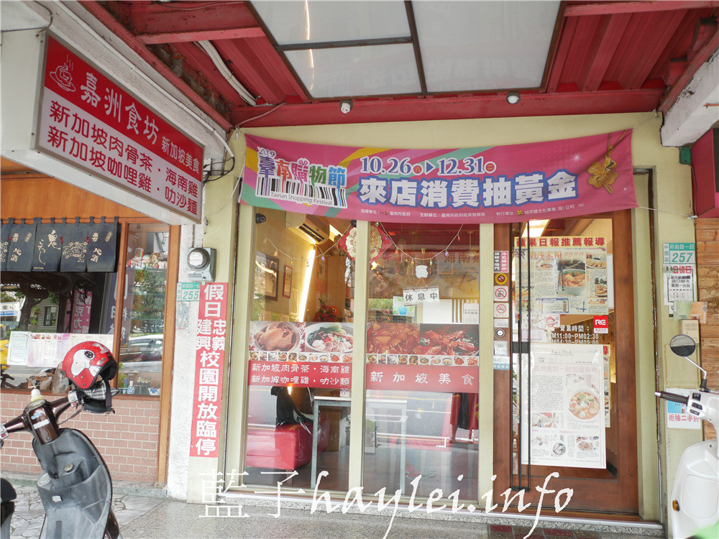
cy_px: 270
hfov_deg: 60.0
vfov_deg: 46.8
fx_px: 623
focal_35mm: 30
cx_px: 360
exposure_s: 1/100
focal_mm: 15
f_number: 1.7
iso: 200
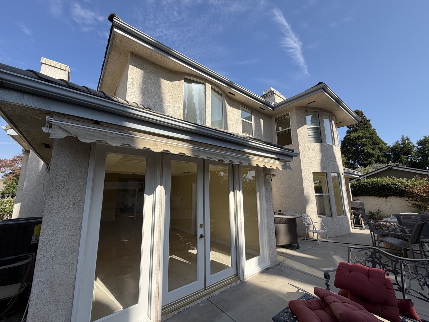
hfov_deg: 102.1
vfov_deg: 85.7
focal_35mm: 14
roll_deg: +1.1
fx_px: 174
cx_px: 214
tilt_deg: +9.4
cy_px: 161
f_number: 2.2
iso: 32
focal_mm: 2.22
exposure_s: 1/770
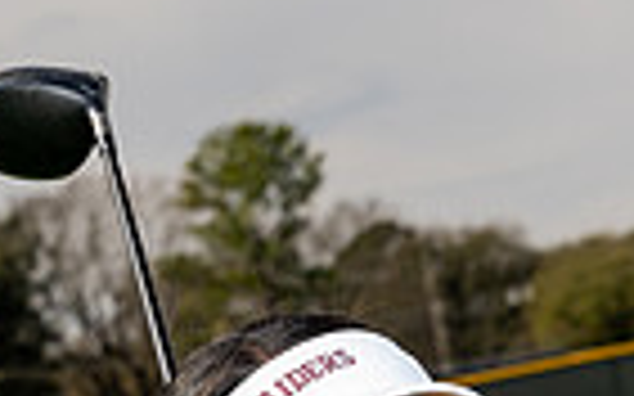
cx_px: 355
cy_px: 958
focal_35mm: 218
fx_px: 3765
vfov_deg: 5.8
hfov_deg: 9.6
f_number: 8
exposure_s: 1/250
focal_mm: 67
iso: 100
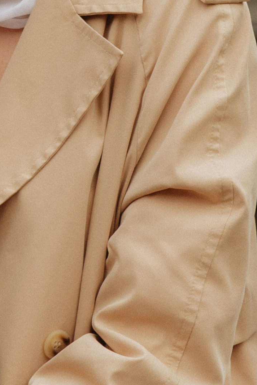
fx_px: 2195
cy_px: 120
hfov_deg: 6.6
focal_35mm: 205
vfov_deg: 10.0
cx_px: -198
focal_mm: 38
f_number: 5
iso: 160
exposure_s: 1/320
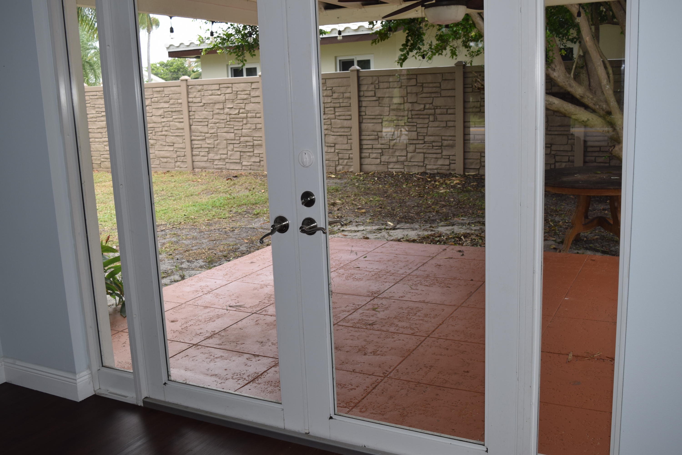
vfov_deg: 36.9
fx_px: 682
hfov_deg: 53.1
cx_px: 341
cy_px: 228
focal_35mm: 36
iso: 250
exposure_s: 1/125
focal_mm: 24
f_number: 5.6
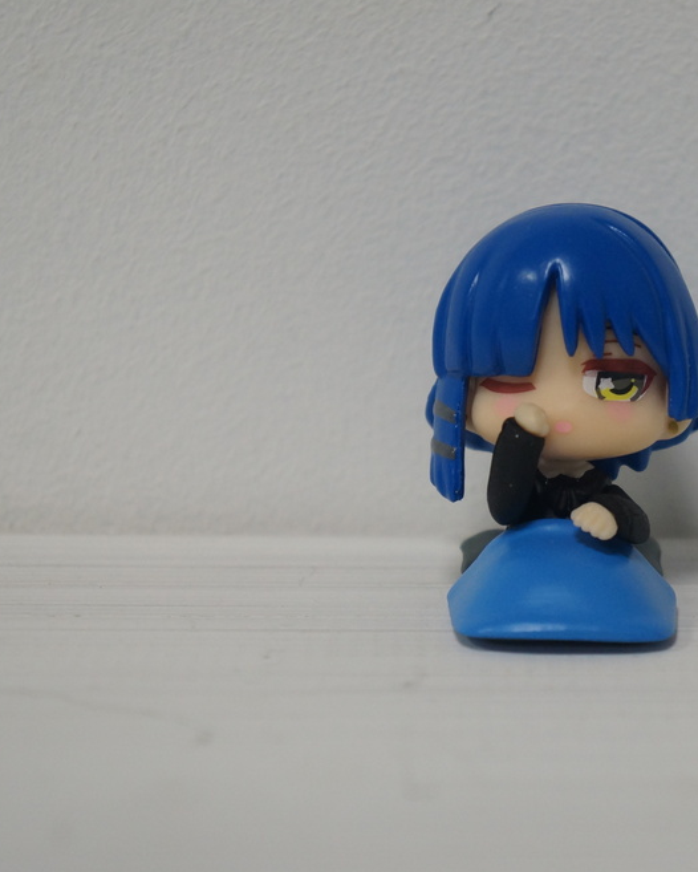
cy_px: 434
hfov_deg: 14.3
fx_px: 2762
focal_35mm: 107
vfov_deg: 17.9
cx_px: 580
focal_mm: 50
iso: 1000
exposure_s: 1/80
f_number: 5
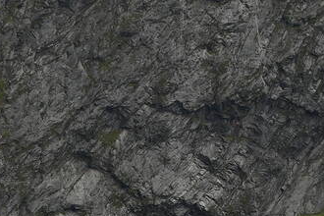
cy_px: 53
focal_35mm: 221
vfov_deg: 6.2
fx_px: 1988
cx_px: 254
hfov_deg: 9.3
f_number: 9
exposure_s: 1/80
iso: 100
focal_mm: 28.5
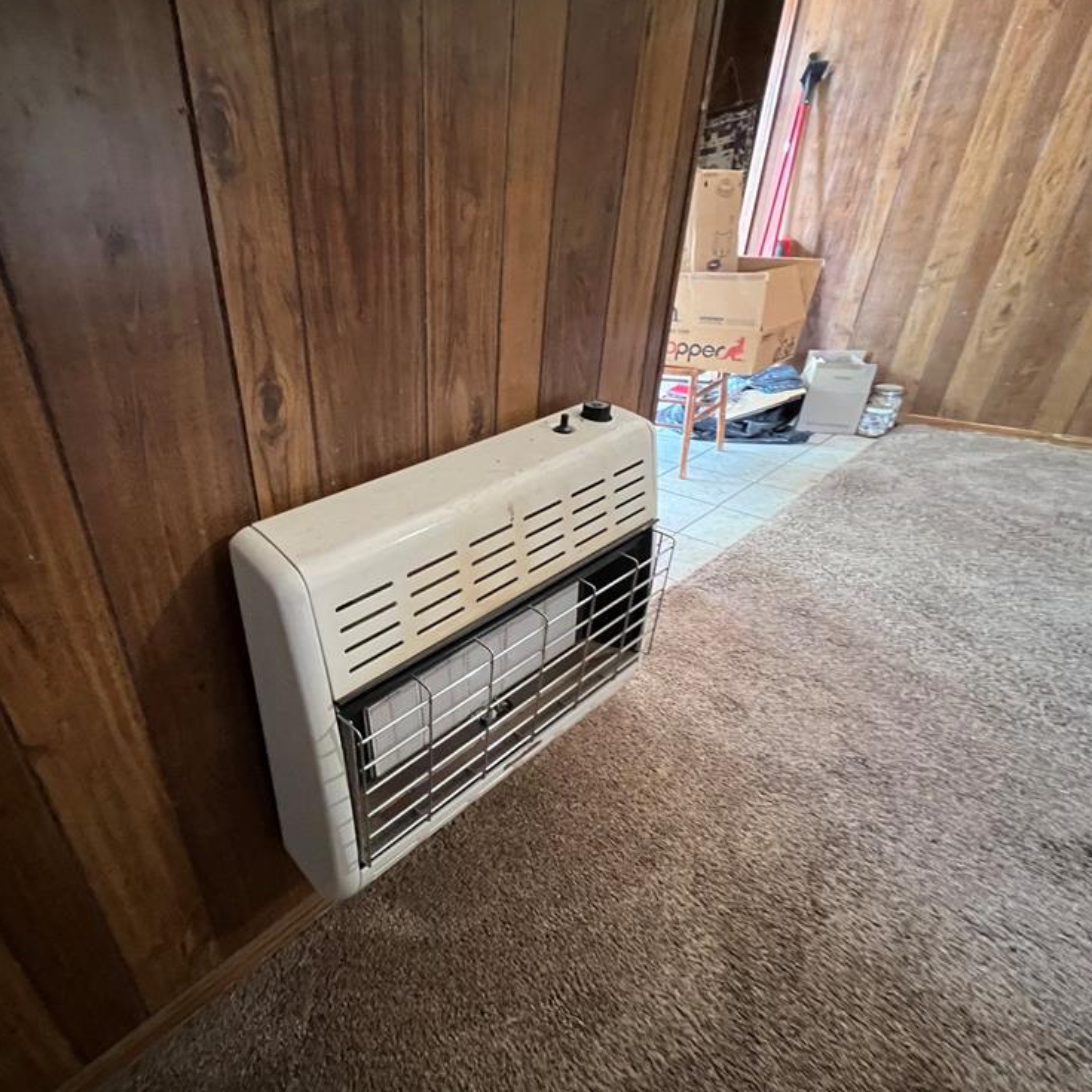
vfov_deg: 87.4
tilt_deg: -29.1
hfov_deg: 83.8
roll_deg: +4.5
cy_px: 551
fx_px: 571
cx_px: 348
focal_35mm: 16
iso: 640
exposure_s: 1/40
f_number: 1.8
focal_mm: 1.57
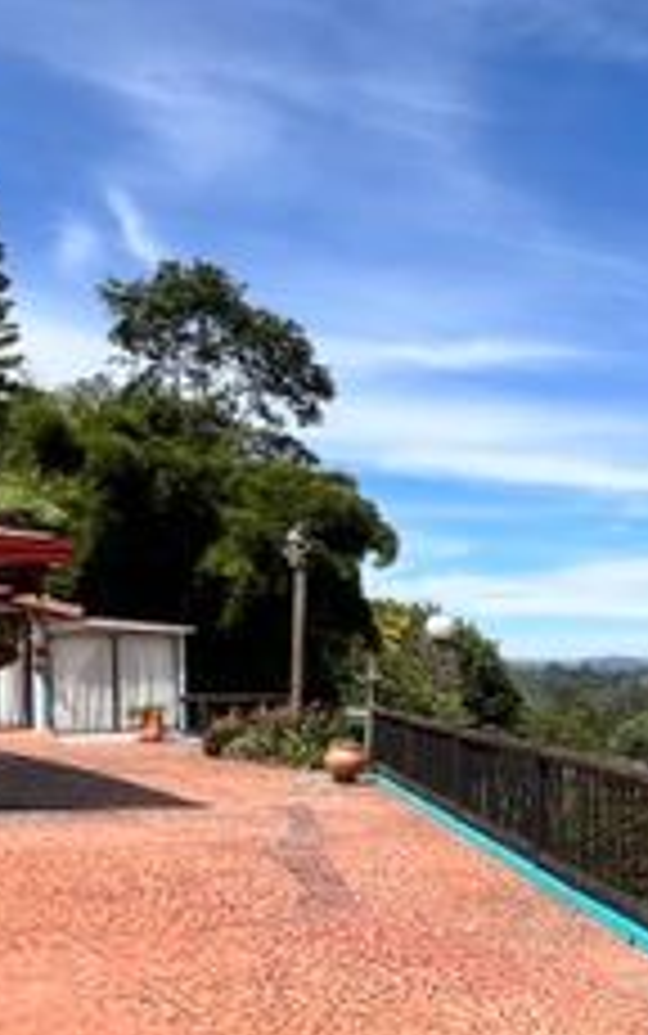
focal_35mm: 40
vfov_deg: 48.5
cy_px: 684
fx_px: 1129
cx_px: 853
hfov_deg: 26.8
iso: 32
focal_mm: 1.57
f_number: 1.8
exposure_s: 1/1783
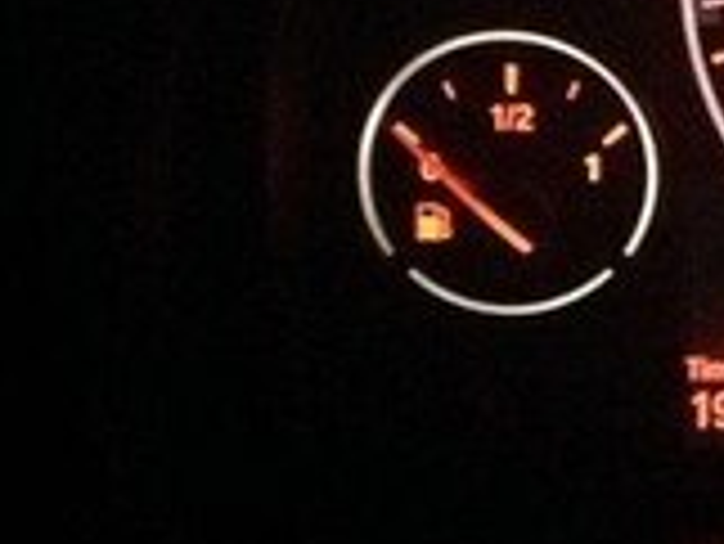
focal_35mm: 143
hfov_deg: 13.0
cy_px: -43
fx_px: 2993
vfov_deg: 10.3
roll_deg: -1.7
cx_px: 1115
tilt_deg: -19.3
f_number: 2.4
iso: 800
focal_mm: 4.28
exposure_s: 1/15
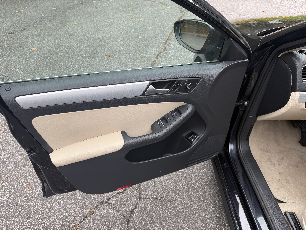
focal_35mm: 24
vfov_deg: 56.8
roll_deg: +1.6
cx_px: 153
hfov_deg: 71.6
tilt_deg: -39.1
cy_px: 115
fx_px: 212
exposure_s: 1/353
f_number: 1.78
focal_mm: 6.76
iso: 80
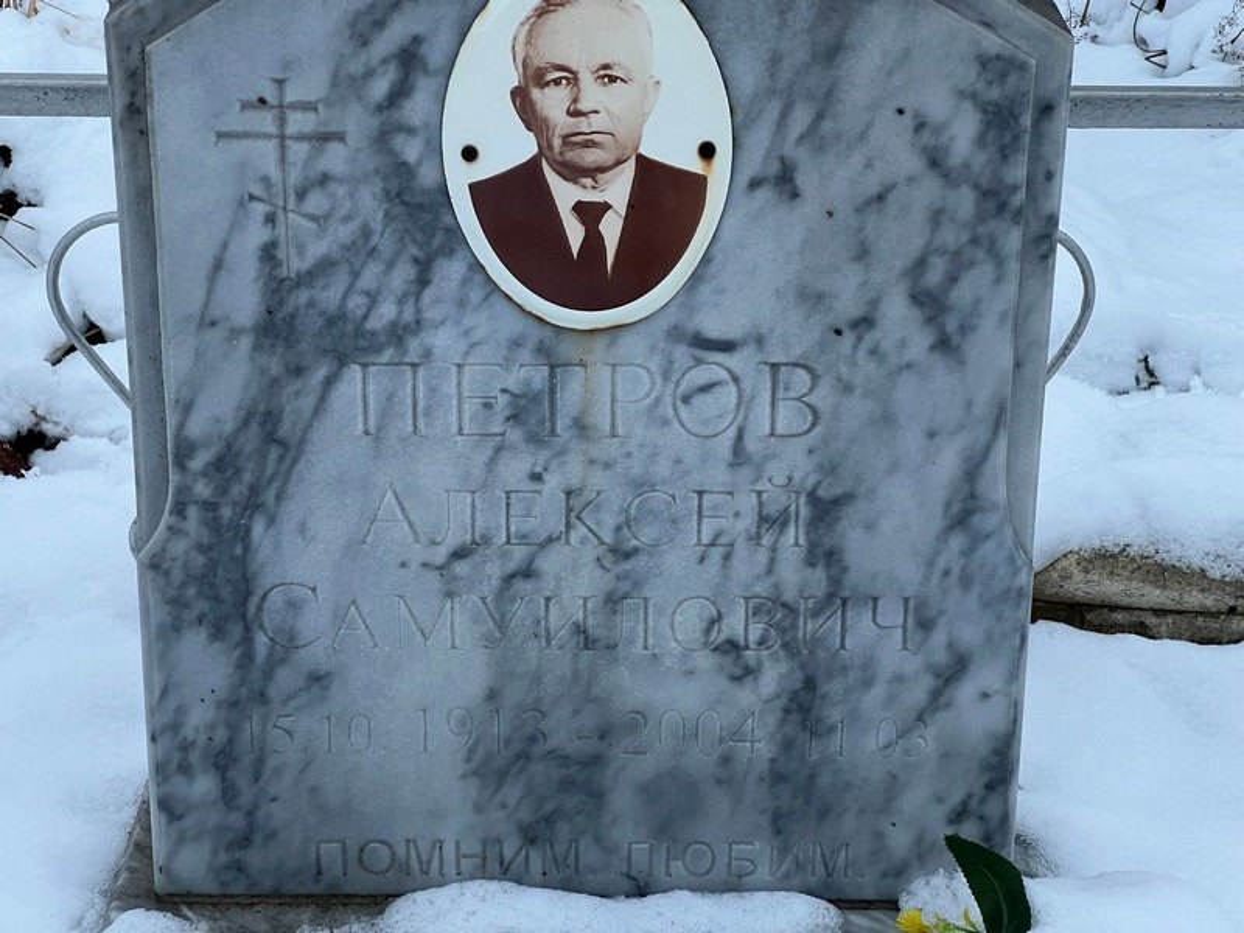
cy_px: 466
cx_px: 622
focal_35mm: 77
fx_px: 2767
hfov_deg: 25.3
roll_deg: -2.1
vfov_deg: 19.1
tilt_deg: -23.8
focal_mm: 9
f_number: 2.8
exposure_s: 1/87
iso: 200
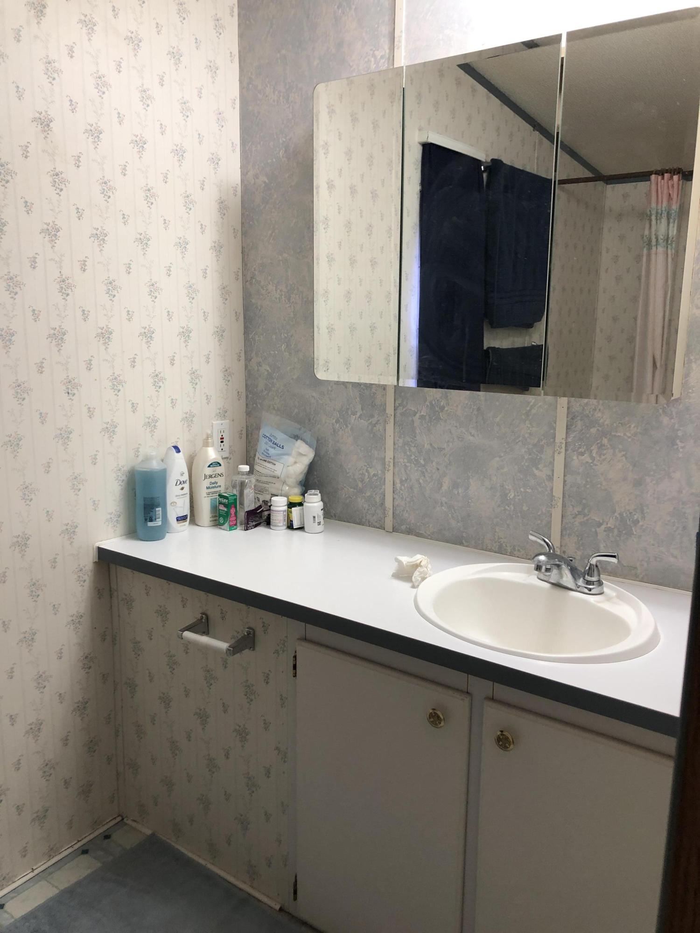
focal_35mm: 28
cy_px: 466
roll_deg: +1.7
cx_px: 350
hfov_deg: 49.7
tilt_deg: -13.4
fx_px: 755
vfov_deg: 63.4
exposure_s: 1/30
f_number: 1.8
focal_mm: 3.99
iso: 25
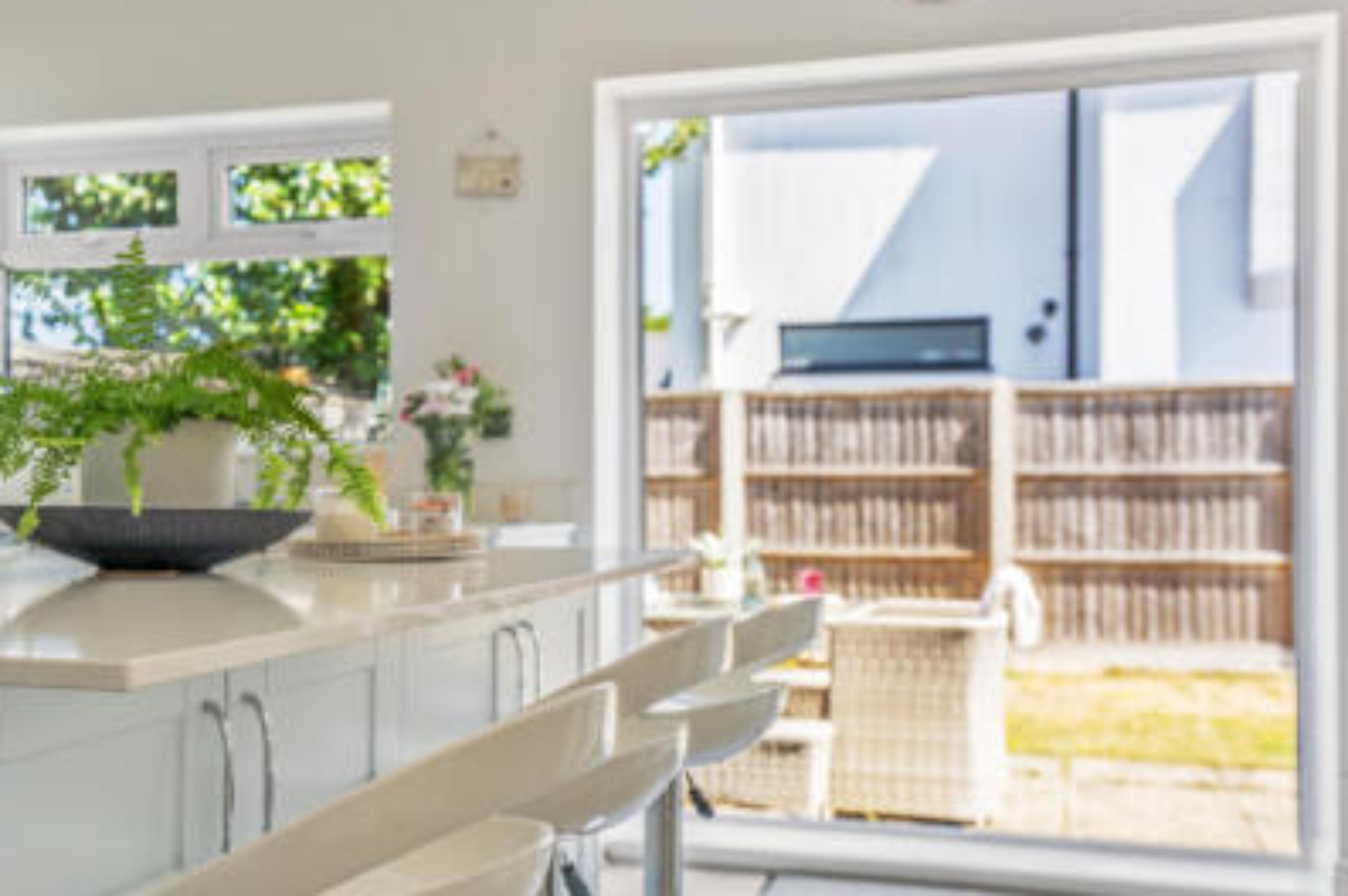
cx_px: 581
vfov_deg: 31.8
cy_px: 518
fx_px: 1571
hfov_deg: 46.3
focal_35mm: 42
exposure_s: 1/160
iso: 200
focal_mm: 35
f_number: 4
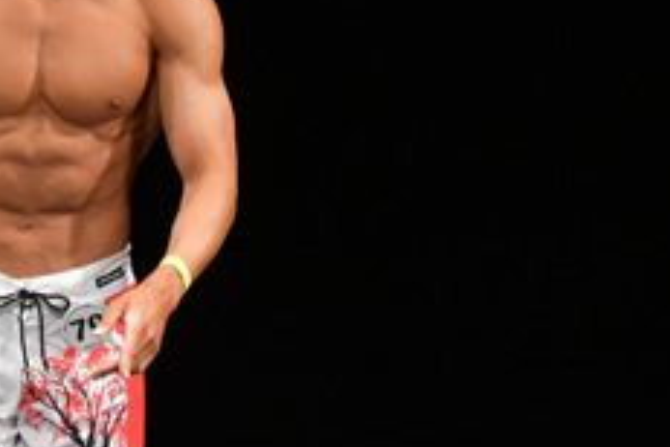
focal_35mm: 956
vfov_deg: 1.4
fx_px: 17791
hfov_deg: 2.2
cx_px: 213
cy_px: 357
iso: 3200
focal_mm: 190
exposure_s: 1/400
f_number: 5.6
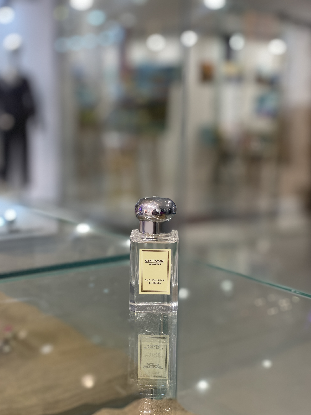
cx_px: 156
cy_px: 211
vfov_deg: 36.2
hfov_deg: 27.5
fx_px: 635
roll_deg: -0.8
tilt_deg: -8.1
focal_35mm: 53
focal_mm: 6
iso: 100
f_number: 2
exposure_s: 1/100
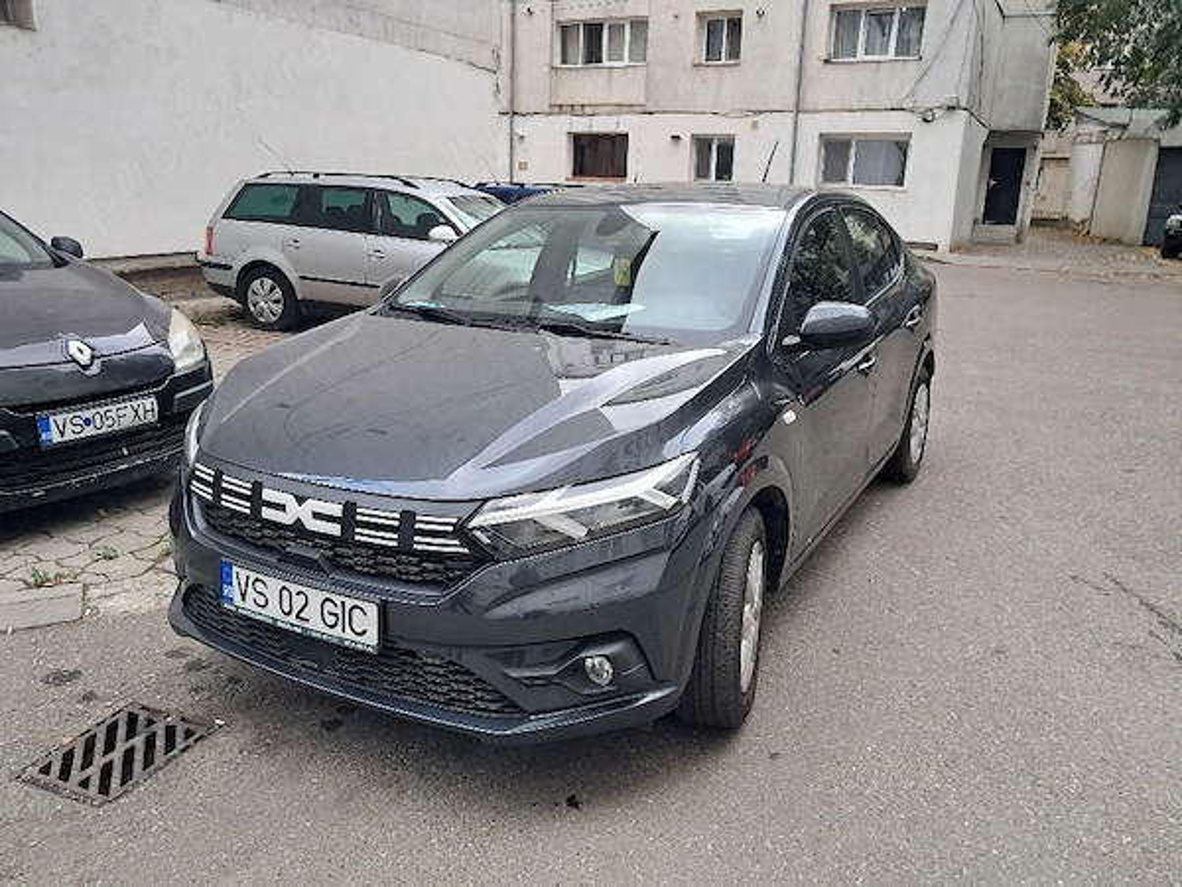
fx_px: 922
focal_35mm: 27
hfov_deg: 65.3
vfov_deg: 51.4
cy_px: 444
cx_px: 591
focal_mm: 4
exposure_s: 1/60.2
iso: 100
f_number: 1.8
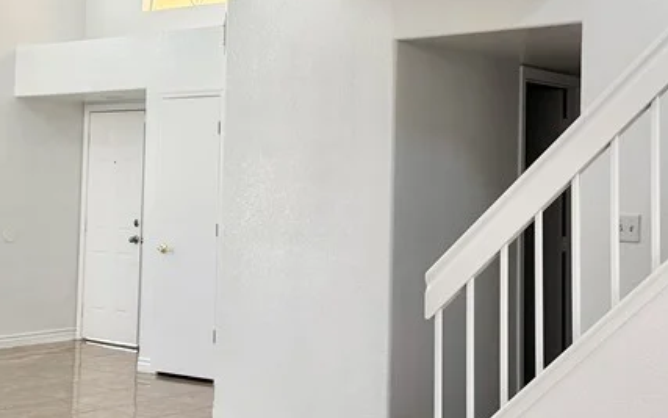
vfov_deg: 21.2
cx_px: 338
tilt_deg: +2.2
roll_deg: -1.0
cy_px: 124
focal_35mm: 61
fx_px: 1111
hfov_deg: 33.5
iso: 100
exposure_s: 1/186
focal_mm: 6.76
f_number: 1.78
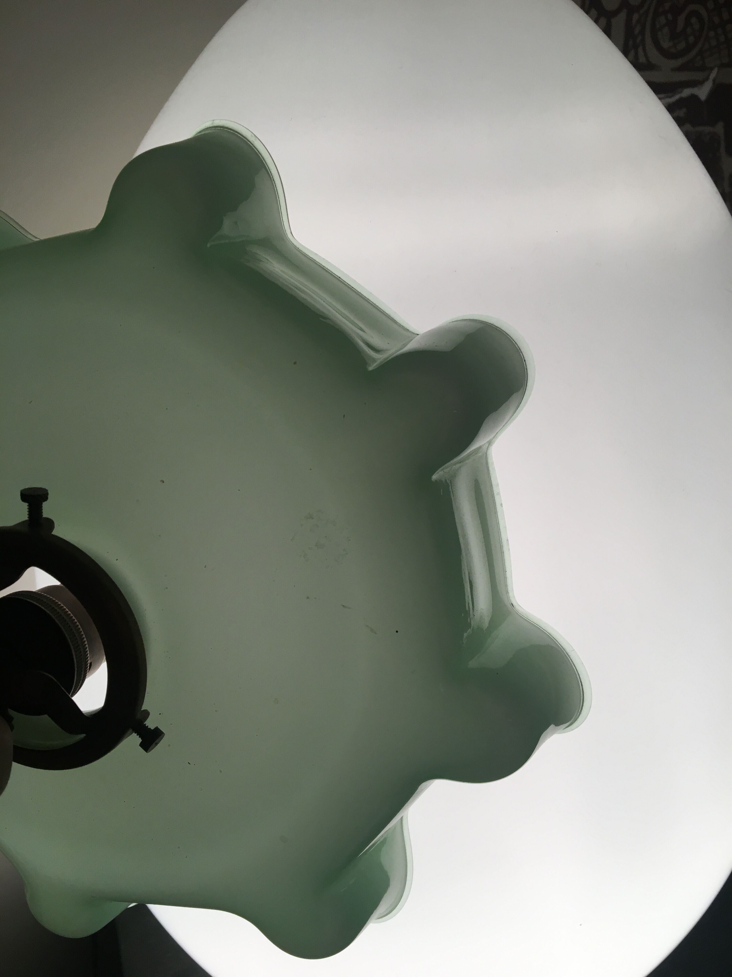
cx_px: 366
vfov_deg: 61.7
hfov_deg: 48.2
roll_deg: +1.3
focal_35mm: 29
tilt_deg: -24.2
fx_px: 818
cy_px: 488
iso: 25
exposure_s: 1/33
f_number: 2.2
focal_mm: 4.15
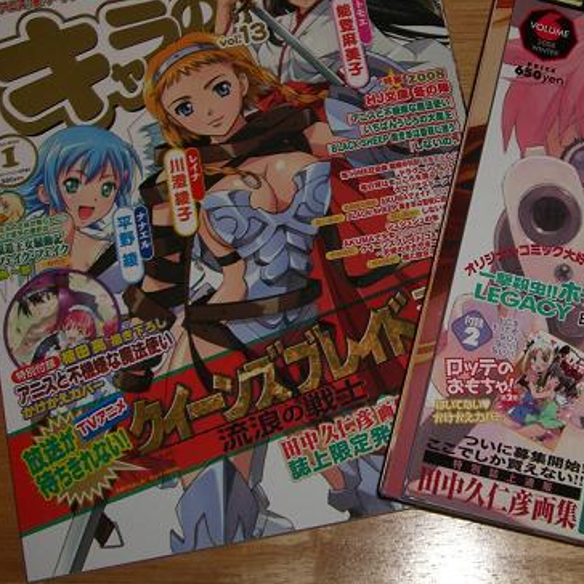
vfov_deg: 23.6
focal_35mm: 73
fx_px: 1393
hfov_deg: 23.4
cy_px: 241
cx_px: 454
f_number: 3
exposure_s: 1/60
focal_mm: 7.6
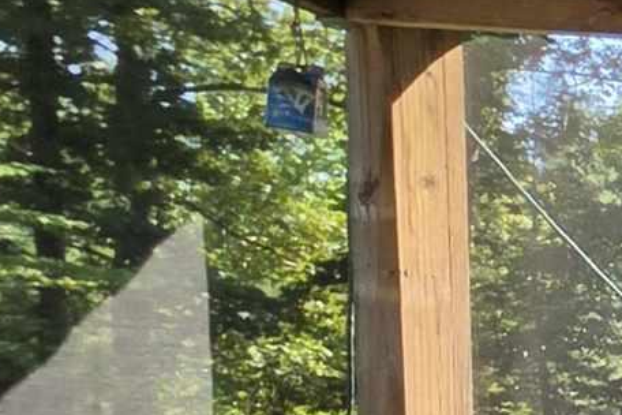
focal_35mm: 91
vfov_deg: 14.3
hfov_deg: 11.9
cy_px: 575
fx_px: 1572
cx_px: 1811
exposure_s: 1/362
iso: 32
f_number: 1.9
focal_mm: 2.2
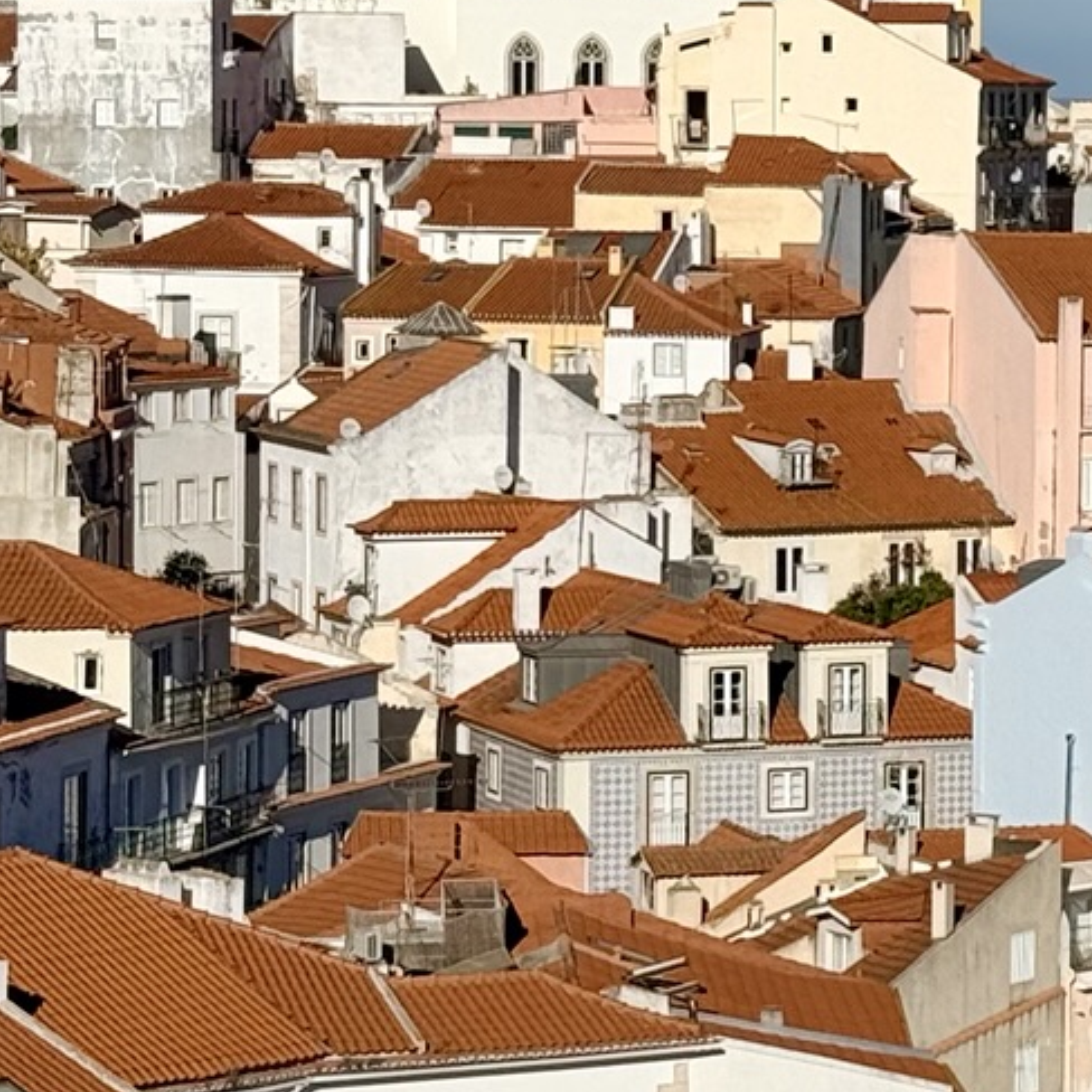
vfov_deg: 10.0
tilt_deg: -2.3
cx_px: 1441
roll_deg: -0.5
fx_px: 6210
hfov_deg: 9.8
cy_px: 392
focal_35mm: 174
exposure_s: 1/11364
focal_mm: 6.76
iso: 64
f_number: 1.78
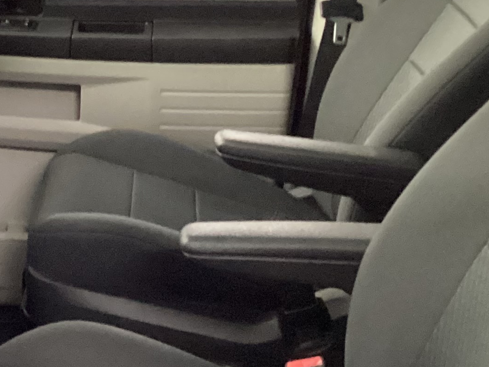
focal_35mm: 96
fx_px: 1356
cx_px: 20
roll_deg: -0.3
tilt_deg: -22.4
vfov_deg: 15.4
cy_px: 250
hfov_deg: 19.9
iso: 800
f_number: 2.4
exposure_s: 1/24
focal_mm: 3.3
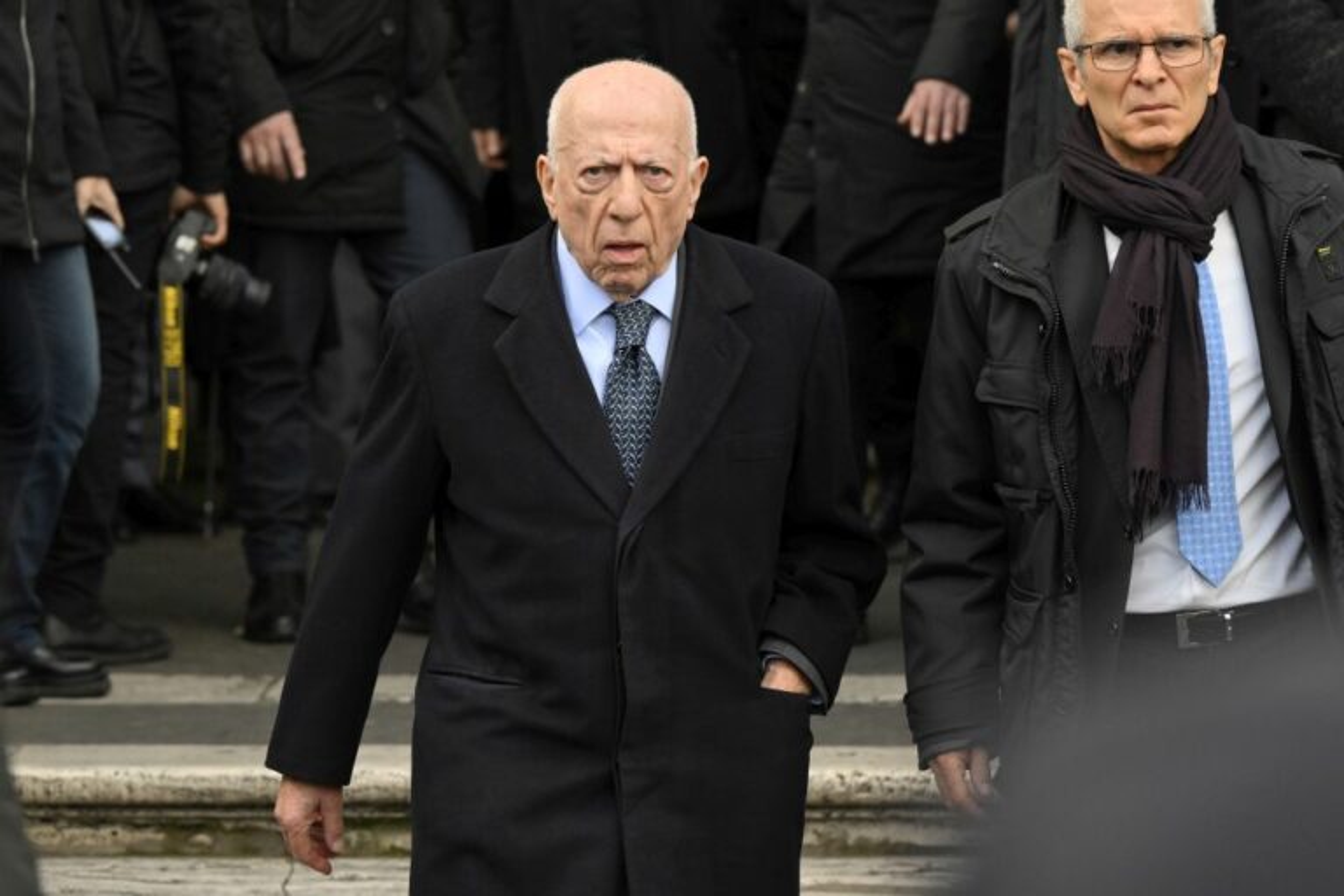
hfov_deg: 14.2
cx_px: 672
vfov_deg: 9.5
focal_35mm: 145
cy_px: 448
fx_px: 5413
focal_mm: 145
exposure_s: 1/800
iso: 1600
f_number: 5.6
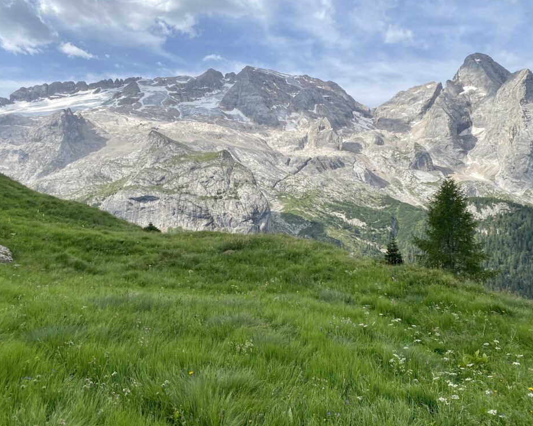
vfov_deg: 51.5
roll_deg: +1.8
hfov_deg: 62.2
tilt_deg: -1.4
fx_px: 442
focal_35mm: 28
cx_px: 279
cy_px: 208
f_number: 1.8
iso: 32
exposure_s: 1/2755
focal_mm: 4.25
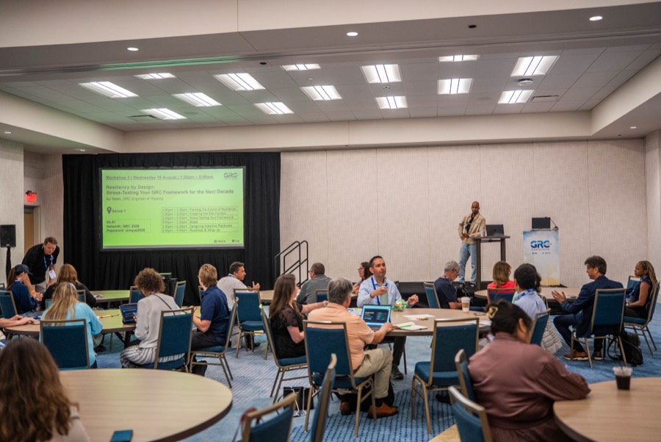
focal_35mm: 35
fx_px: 643
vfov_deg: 37.9
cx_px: 330
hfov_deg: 54.4
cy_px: 221
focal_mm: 35
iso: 2500
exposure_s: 1/800
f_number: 2.2
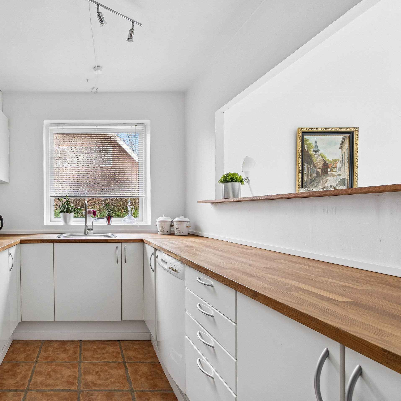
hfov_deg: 68.8
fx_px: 262
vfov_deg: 74.8
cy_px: 204
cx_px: 90
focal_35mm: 20
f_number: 8
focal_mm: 10
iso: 200
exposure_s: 1/3.33
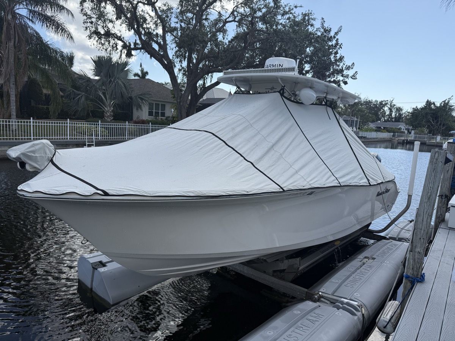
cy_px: 170
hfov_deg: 71.6
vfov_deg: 56.8
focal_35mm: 24
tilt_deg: -6.3
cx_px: 228
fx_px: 315
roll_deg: -3.0
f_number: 1.78
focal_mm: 6.76
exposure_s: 1/4405
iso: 100
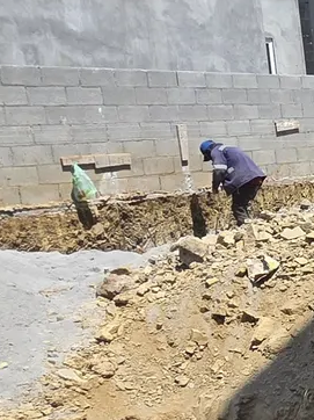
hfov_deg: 13.4
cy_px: 291
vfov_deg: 27.9
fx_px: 836
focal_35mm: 69
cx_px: 810
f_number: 1.9
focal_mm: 2.2
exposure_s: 1/1248
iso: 40
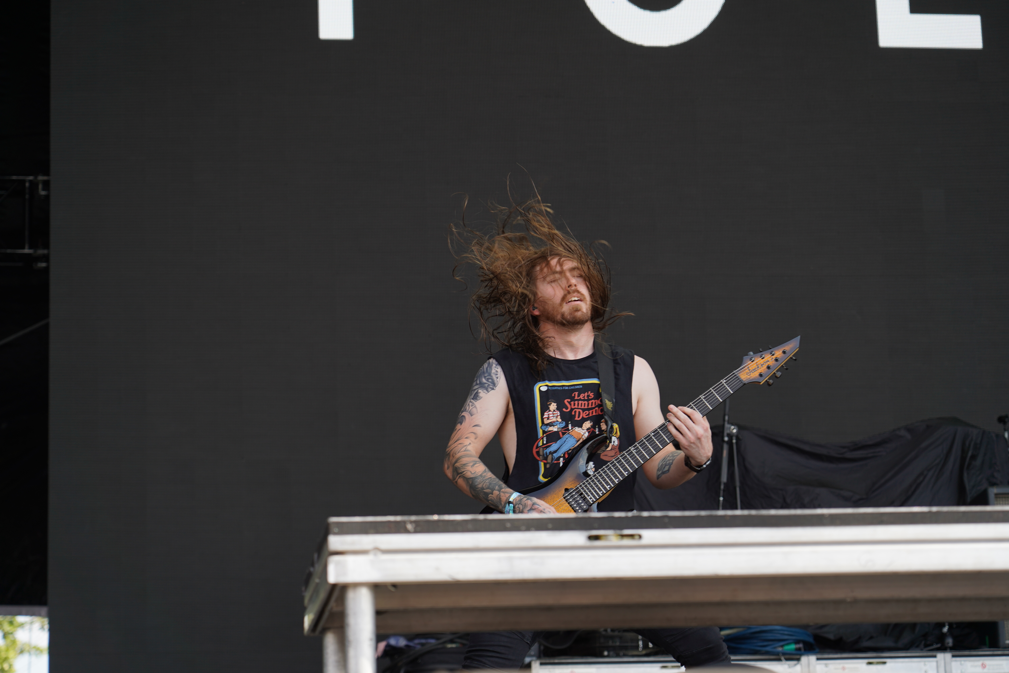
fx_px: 2943
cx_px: 504
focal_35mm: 105
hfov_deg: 19.5
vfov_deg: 13.0
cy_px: 336
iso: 100
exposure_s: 1/200
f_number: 5
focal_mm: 105
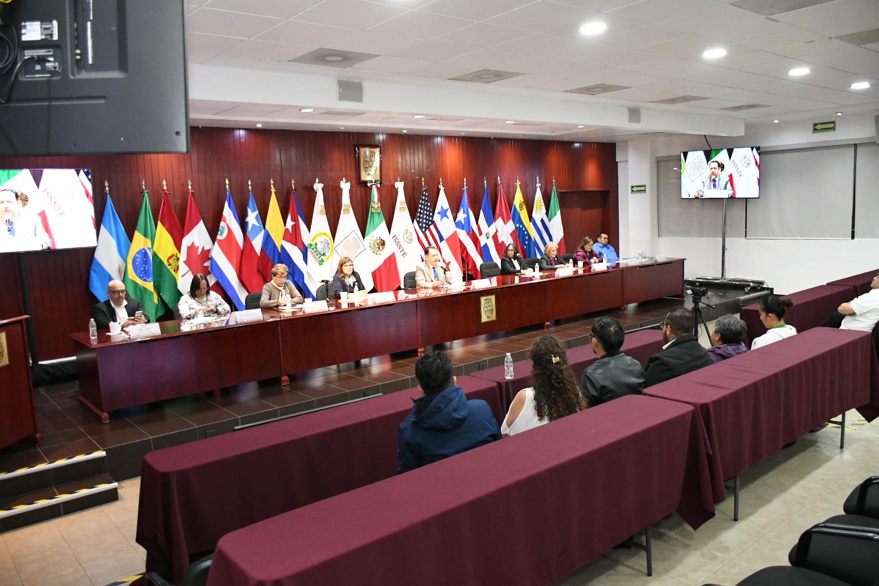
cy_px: 293
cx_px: 440
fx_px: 659
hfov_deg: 67.4
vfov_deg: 47.9
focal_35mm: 27
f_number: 3.5
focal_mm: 18
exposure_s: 1/100
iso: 4000
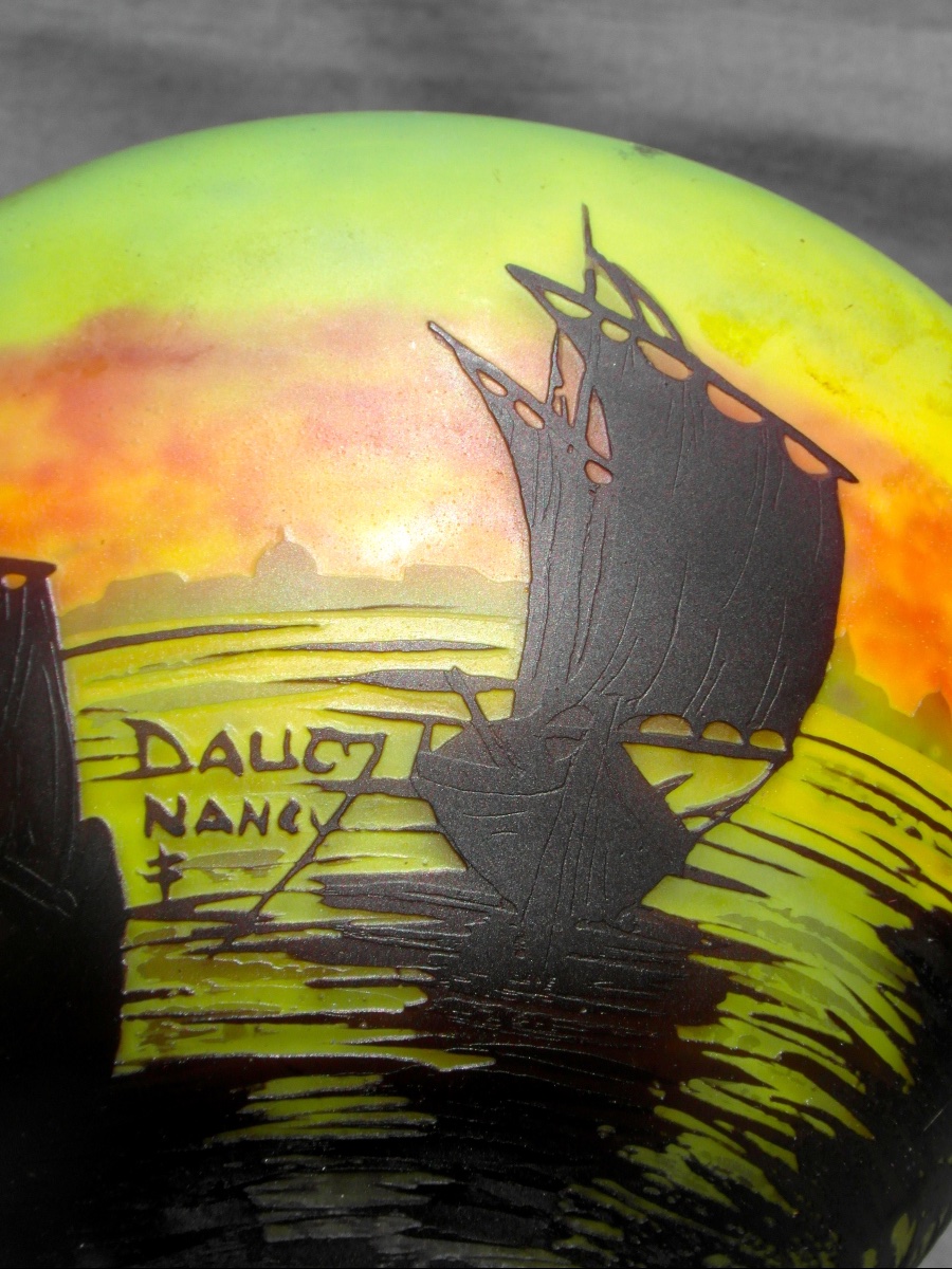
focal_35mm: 53
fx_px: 1943
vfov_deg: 36.2
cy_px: 634
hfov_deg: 27.5
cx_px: 476
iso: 80
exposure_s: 1/350
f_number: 6
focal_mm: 8.7
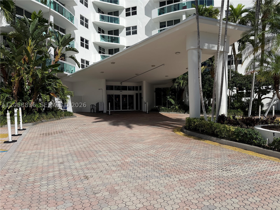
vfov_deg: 56.8
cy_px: 105
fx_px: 194
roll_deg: +0.5
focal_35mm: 24
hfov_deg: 71.6
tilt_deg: -1.8
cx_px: 140
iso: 80
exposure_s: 1/9091
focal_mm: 6.76
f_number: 1.78
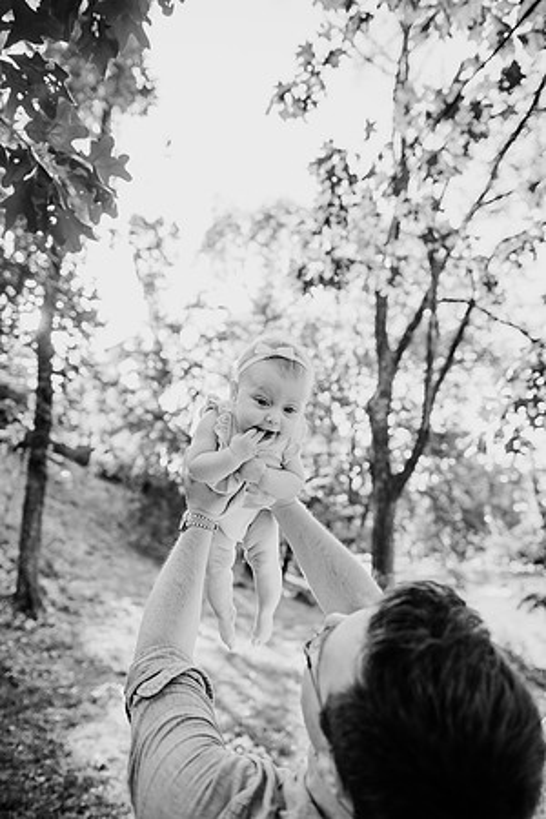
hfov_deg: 53.1
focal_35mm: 24
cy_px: 410
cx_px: 273
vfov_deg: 73.7
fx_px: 546
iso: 320
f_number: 2.5
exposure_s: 1/640
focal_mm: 24
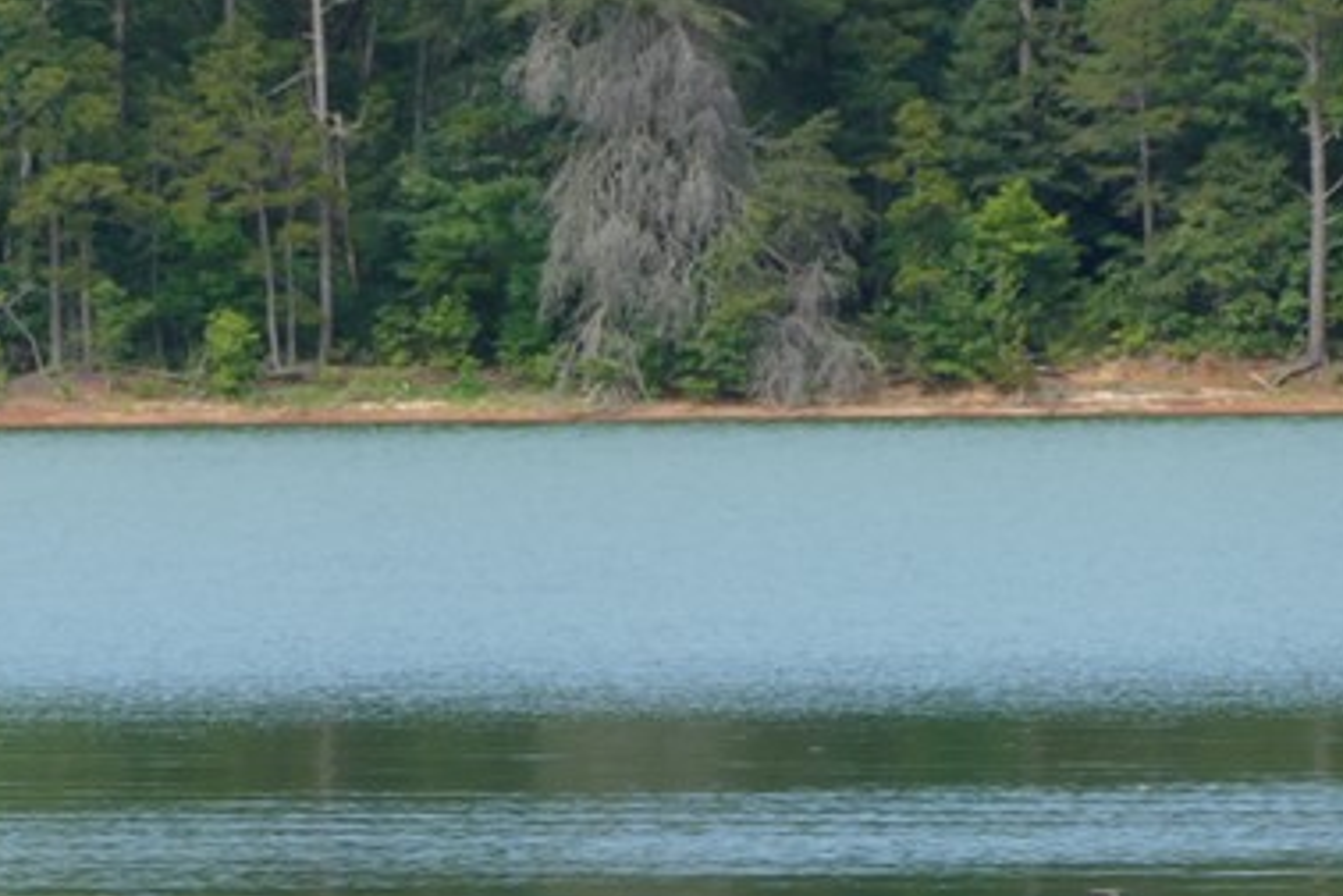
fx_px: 24209
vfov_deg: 2.1
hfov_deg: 3.2
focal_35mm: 649
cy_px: 757
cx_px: -394
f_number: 4
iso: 125
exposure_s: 1/500
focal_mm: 82.28
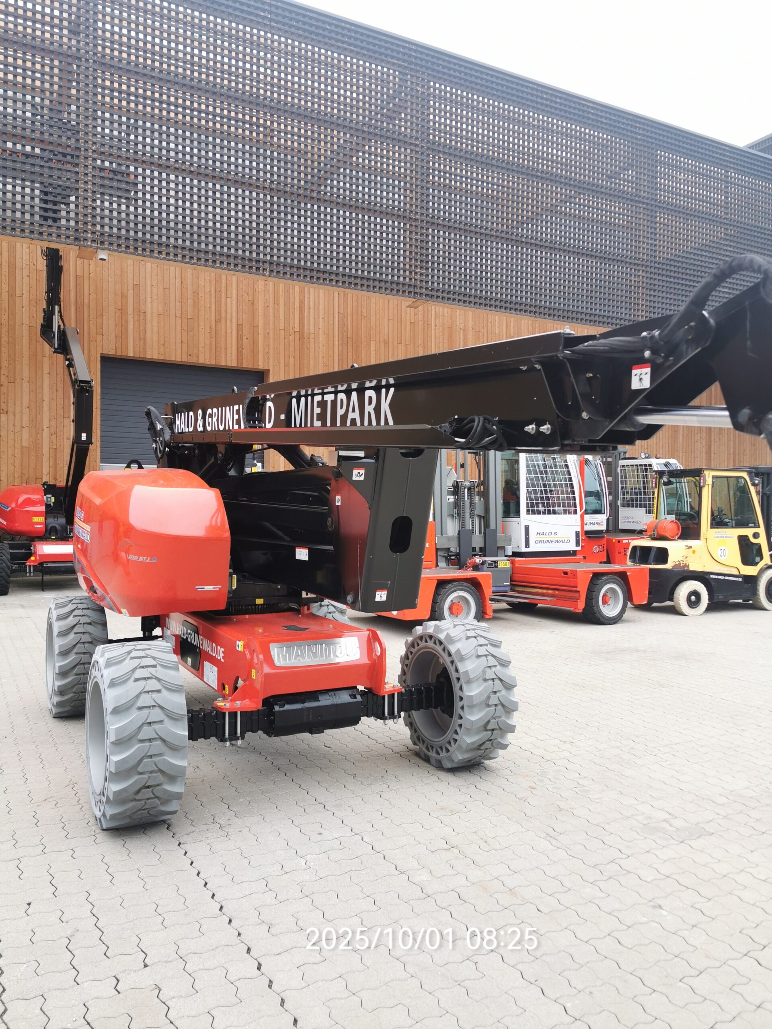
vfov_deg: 65.3
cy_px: 514
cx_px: 386
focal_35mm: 27
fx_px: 803
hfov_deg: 51.4
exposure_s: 1/120
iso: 80
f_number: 1.6
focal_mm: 5.56
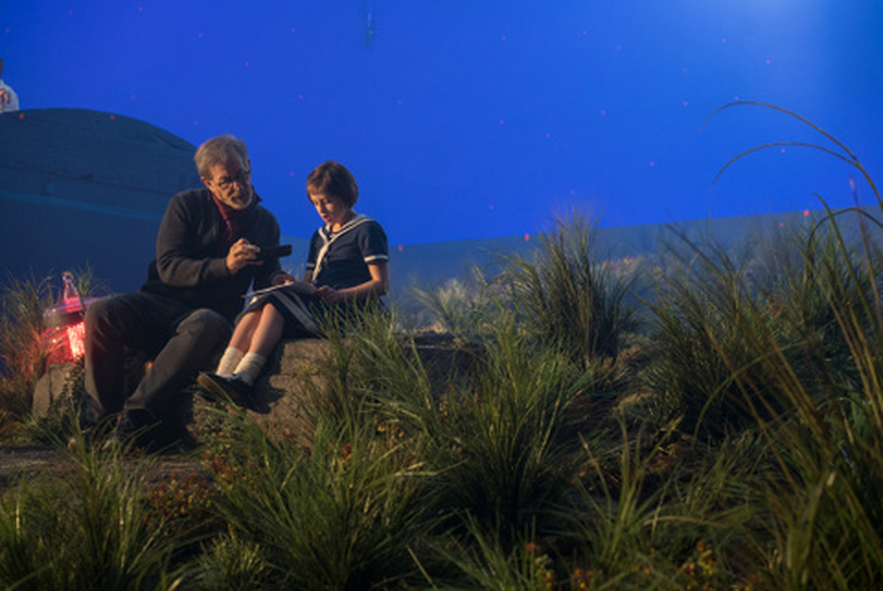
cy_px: 296
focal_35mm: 55
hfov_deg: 36.2
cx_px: 442
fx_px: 1350
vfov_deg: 24.7
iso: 2000
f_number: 4
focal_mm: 55
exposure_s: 1/160
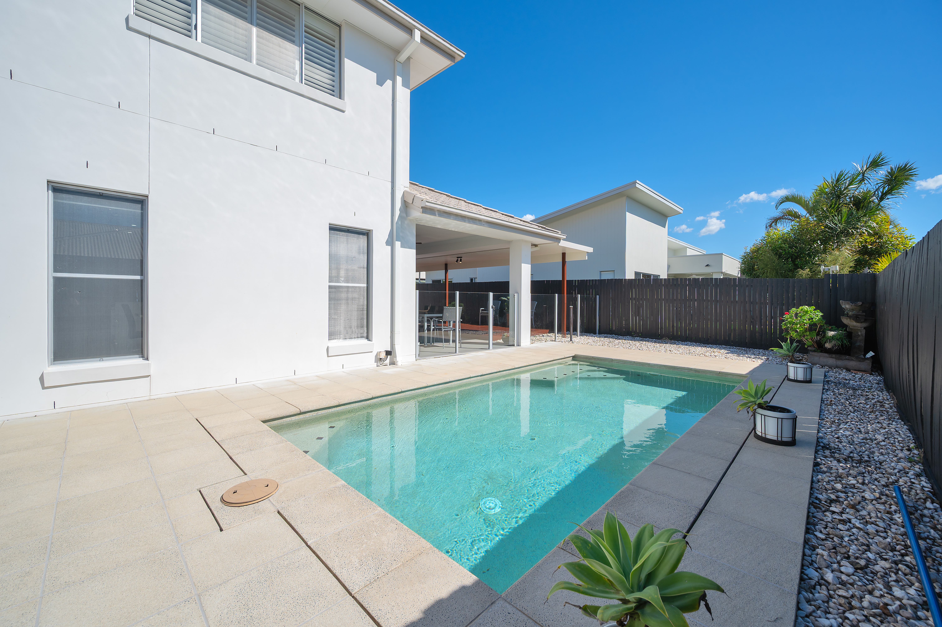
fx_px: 366
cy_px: 314
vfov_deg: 81.1
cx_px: 471
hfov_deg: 104.3
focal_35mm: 14
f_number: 8
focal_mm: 14
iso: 100
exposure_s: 1/500
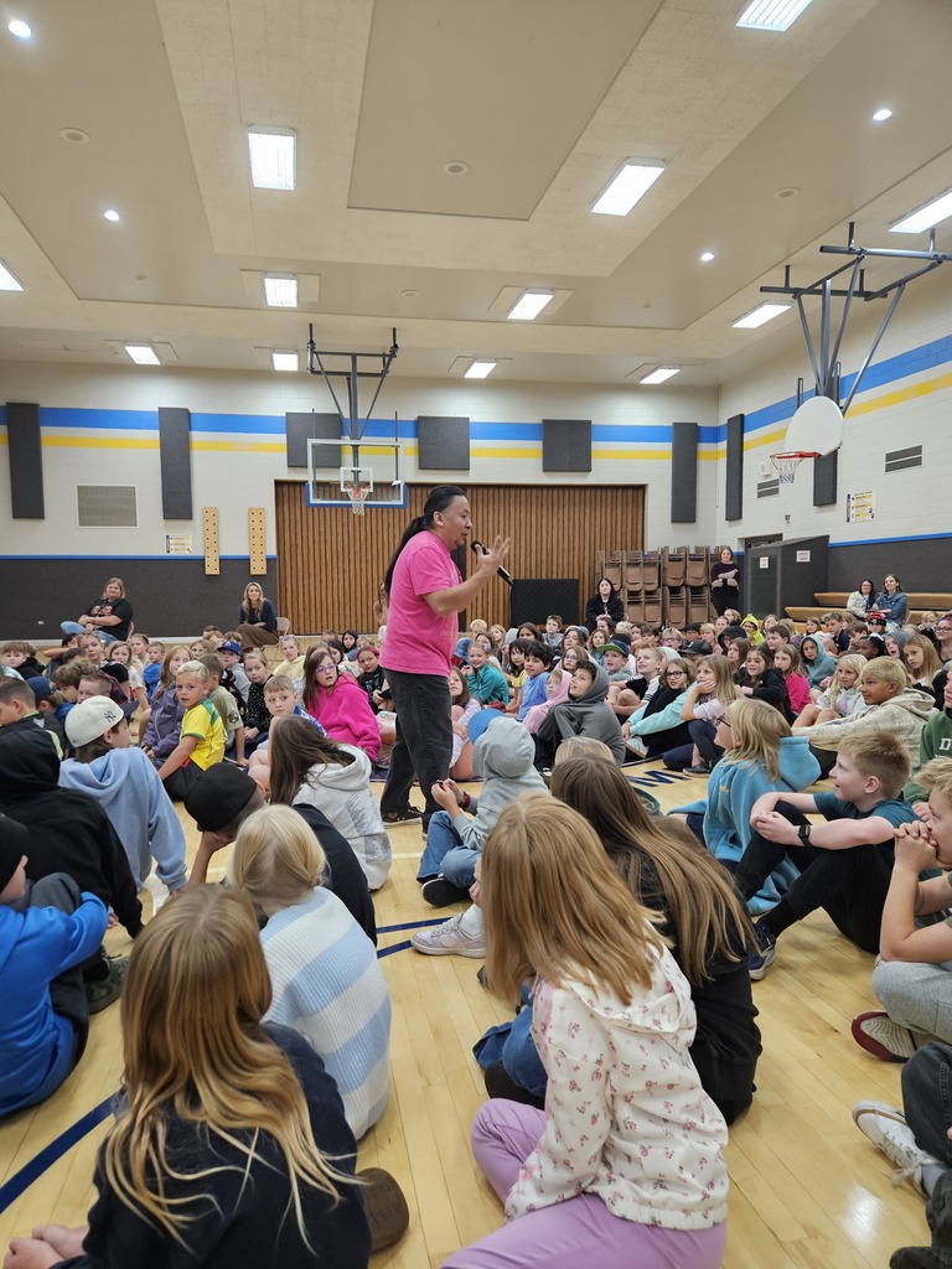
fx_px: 843
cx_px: 476
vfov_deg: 73.9
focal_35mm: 23
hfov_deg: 58.9
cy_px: 634
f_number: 1.8
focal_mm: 5.4
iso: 250
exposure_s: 1/120
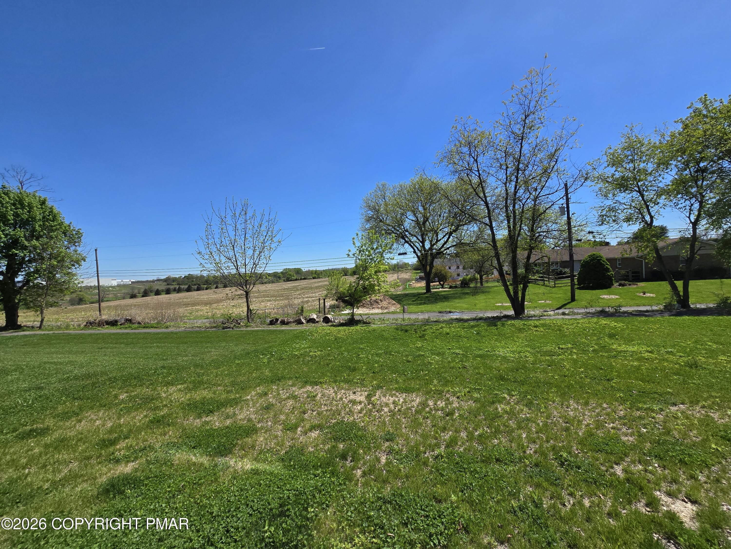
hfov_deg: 106.2
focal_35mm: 13
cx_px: 366
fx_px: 275
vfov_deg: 89.9
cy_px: 274
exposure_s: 1/2643
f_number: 2.2
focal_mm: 2.2
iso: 50
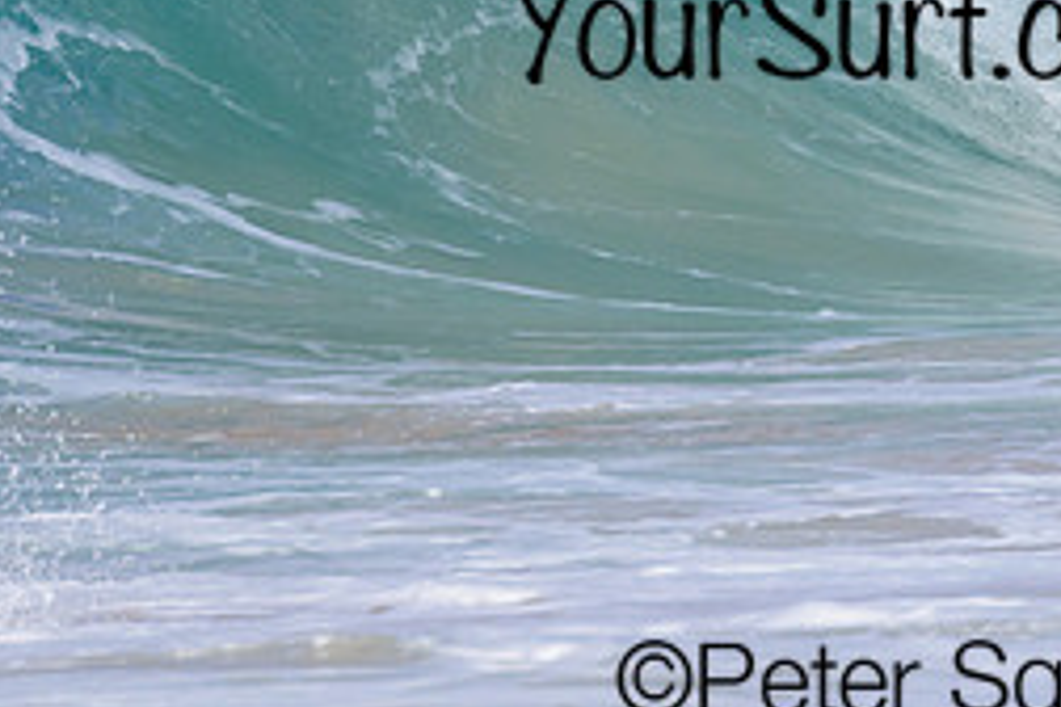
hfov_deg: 1.1
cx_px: 943
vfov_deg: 0.7
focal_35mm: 1844
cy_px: -19
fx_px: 54343
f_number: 11
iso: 640
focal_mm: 800
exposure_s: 1/2000
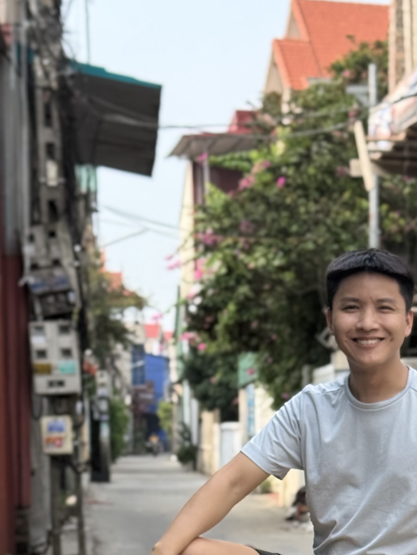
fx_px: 1766
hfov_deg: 13.3
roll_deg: +0.3
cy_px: 604
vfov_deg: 17.3
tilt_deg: -4.8
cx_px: 425
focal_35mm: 110
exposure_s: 1/980
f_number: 1.78
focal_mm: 6.76
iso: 64
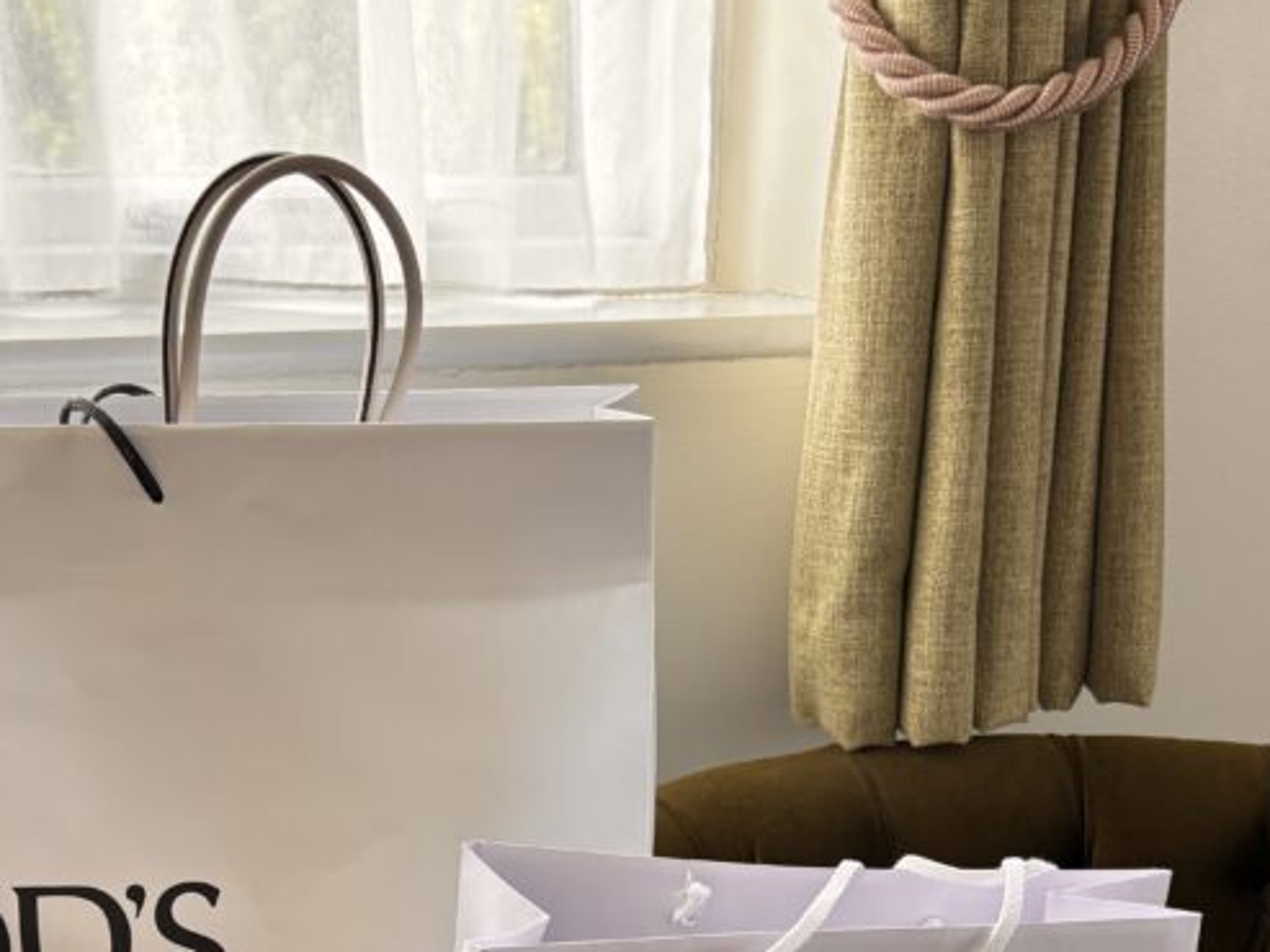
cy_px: 898
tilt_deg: -20.6
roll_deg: +0.3
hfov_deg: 35.5
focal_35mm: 54
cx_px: 556
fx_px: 1982
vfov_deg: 26.0
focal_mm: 5.96
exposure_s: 1/120
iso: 125
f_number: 1.6
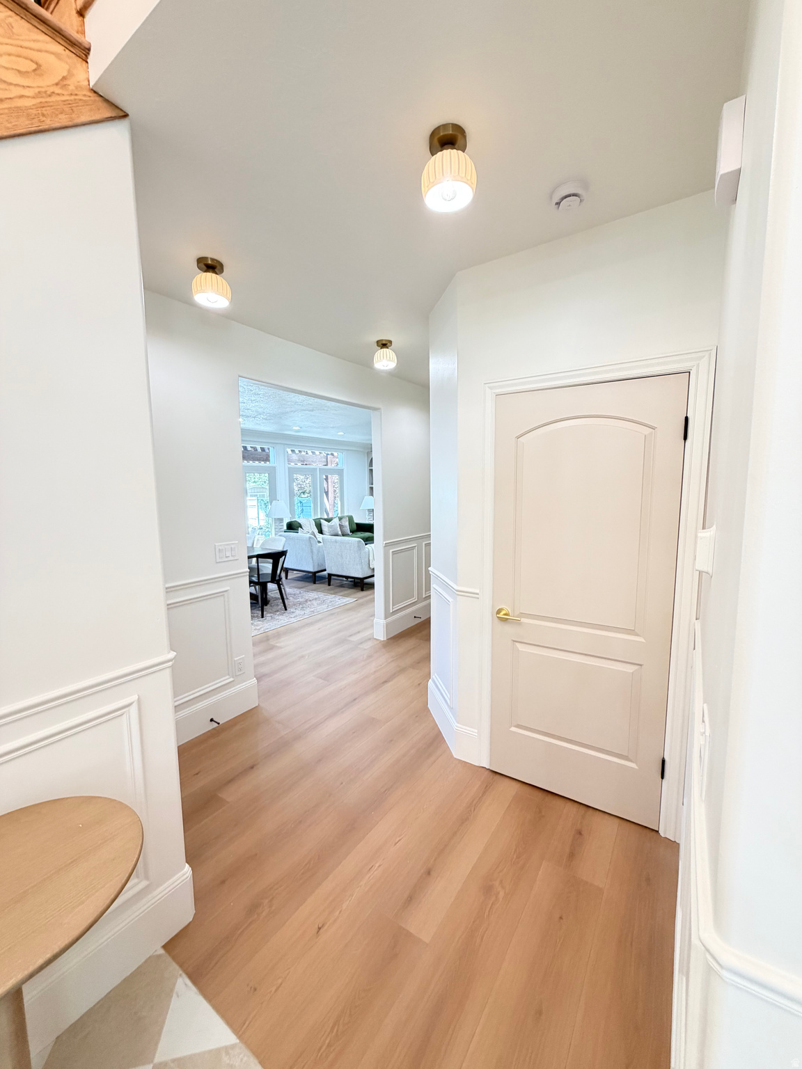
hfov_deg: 85.7
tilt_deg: -5.8
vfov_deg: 102.1
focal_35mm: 14
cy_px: 534
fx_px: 432
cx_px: 401
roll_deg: +1.2
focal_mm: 2.22
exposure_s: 1/60
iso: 320
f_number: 2.2
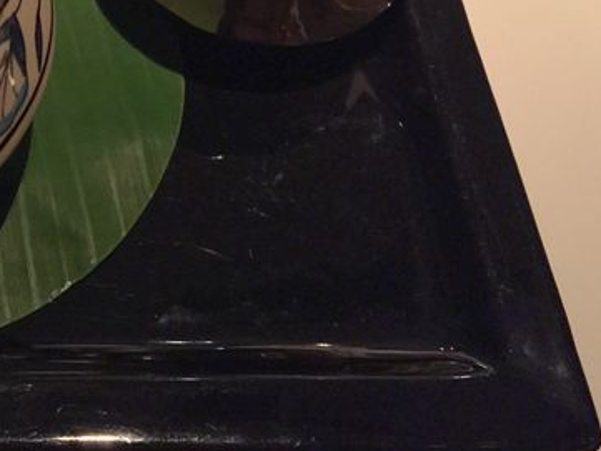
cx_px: 7
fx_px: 1181
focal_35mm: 68
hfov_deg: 27.0
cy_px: -61
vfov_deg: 20.5
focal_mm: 4.15
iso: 250
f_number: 2.2
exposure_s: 1/24
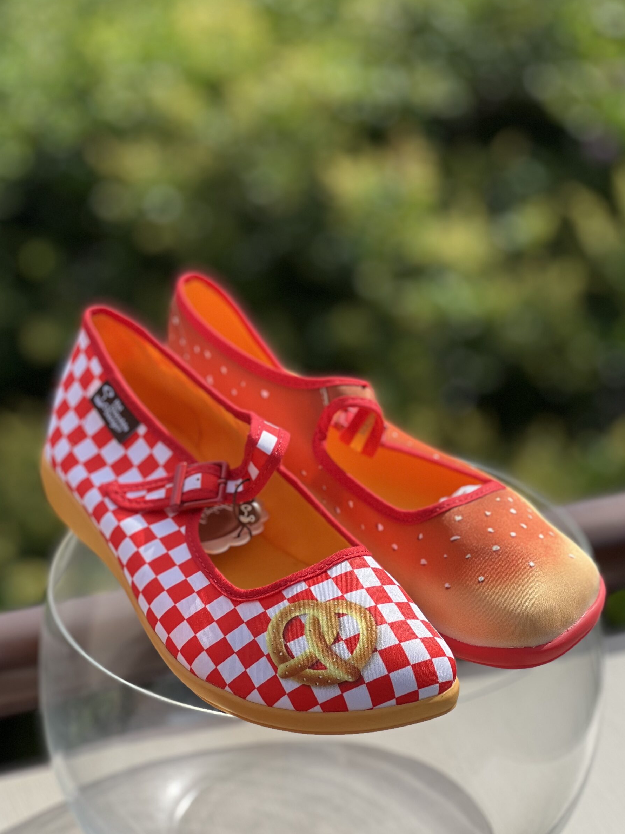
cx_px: 336
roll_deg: +1.1
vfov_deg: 23.6
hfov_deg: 17.8
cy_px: 396
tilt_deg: -27.0
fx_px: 1998
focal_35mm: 83
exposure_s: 1/708
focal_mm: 9
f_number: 2.8
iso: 32
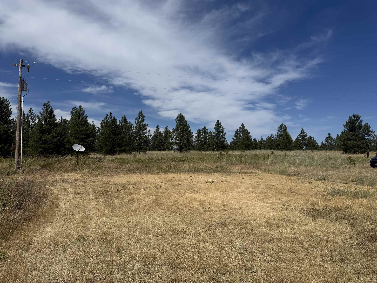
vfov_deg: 56.8
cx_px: 188
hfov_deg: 71.6
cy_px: 142
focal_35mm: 24
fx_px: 261
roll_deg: -0.6
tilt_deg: +3.8
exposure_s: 1/10309
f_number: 1.78
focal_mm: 6.76
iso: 80
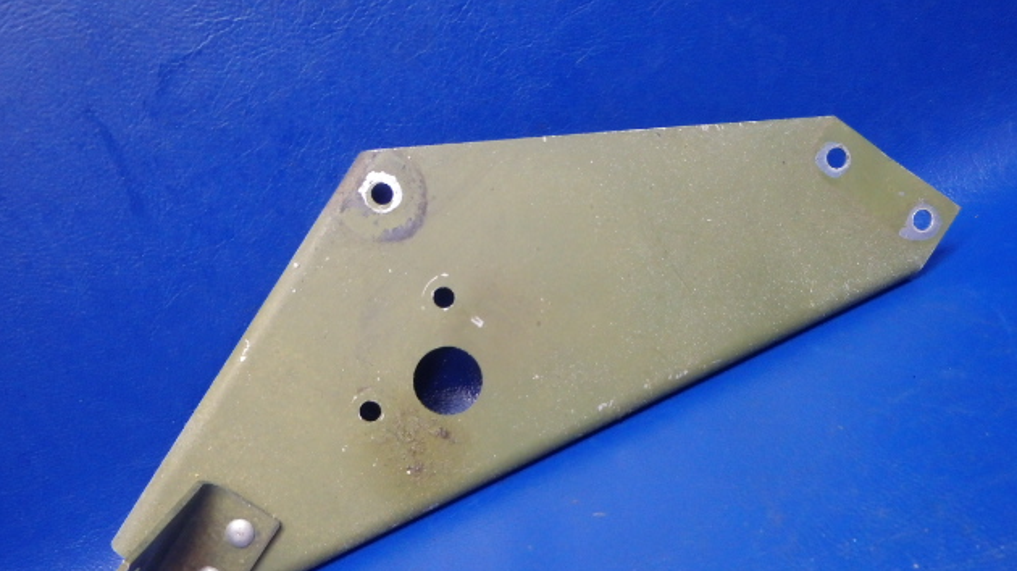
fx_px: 836
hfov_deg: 62.6
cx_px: 513
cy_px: 360
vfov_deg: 37.5
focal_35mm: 31
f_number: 3.9
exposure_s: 1/30
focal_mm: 5
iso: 800
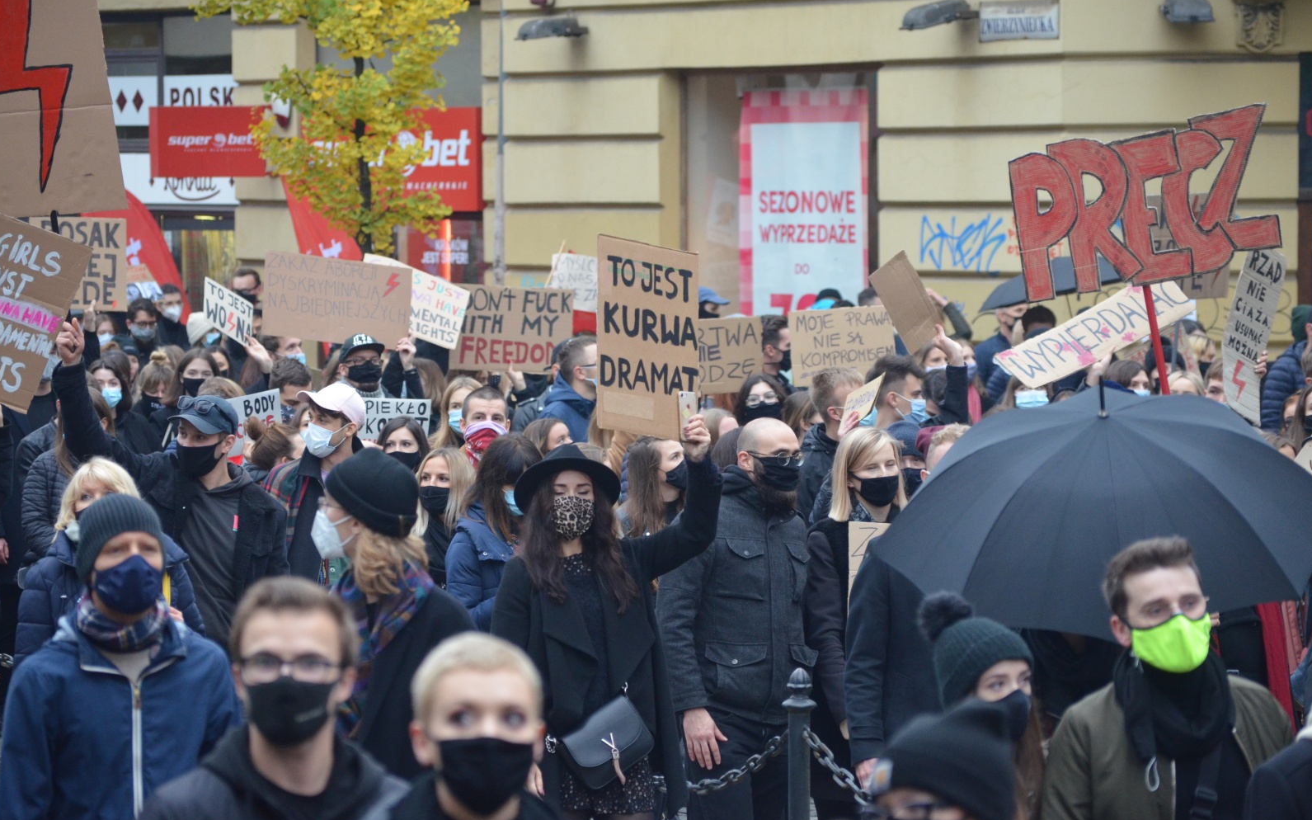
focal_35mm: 178
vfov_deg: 7.4
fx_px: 6364
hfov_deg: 11.8
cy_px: 416
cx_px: 656
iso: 1600
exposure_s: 1/200
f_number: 4.5
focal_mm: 116
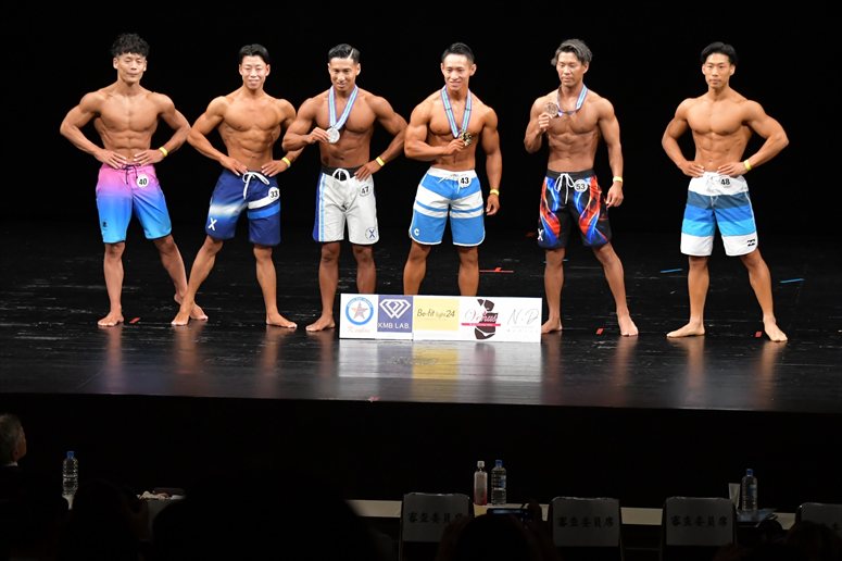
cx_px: 421
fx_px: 3507
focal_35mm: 150
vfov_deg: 9.1
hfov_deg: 13.7
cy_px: 280
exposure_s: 1/400
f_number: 5.6
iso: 3200
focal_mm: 100
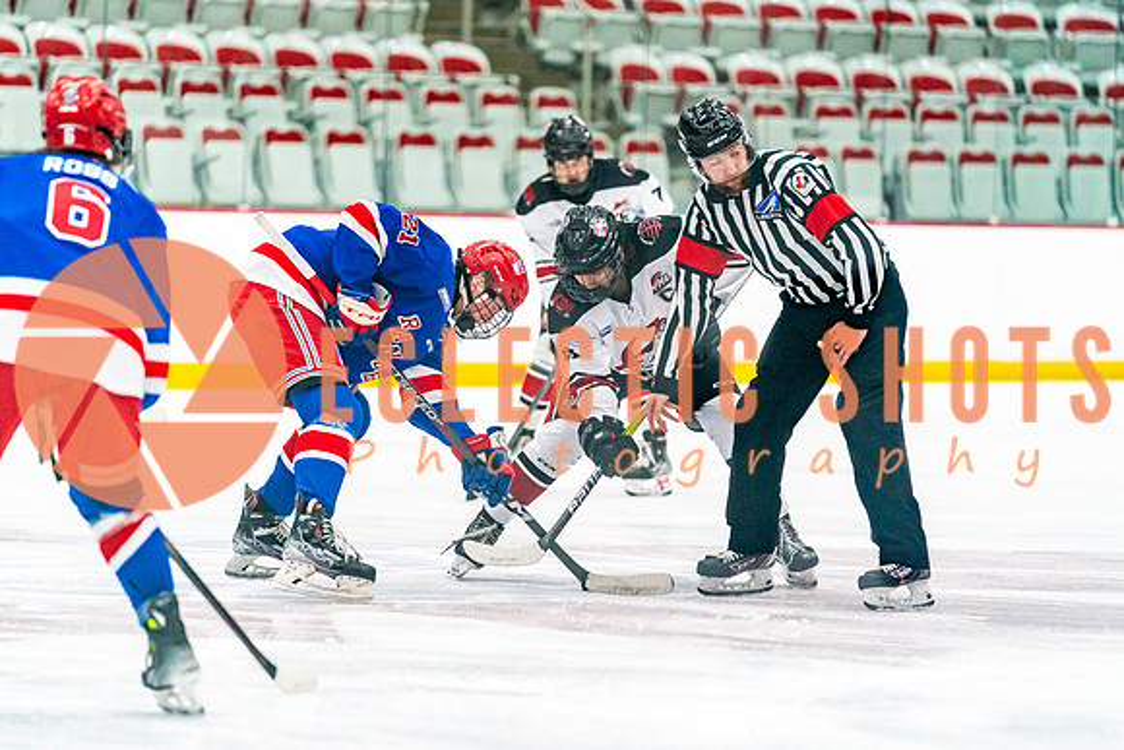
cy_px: 360
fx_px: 7119
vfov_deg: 6.0
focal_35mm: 228
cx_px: 533
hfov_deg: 9.0
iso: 3200
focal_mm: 200
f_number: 2.8
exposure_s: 1/1000
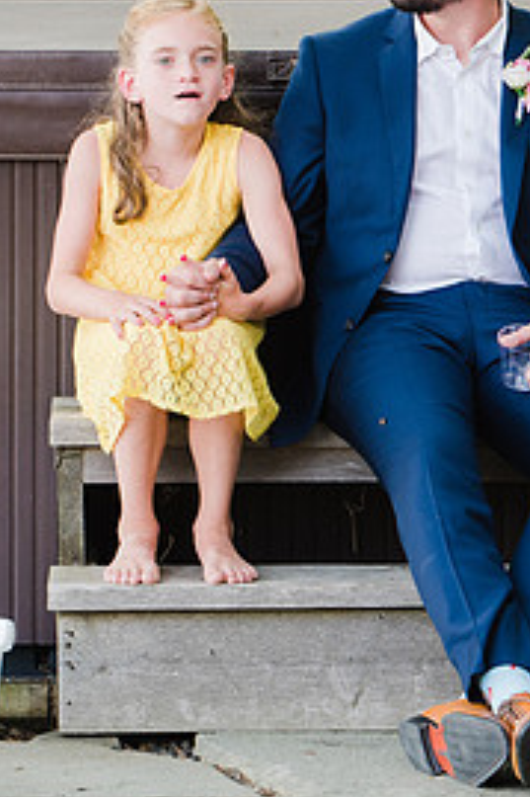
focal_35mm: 291
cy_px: 237
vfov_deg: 7.1
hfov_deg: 4.7
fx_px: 6434
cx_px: 341
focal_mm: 116
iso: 200
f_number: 4.5
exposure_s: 1/60
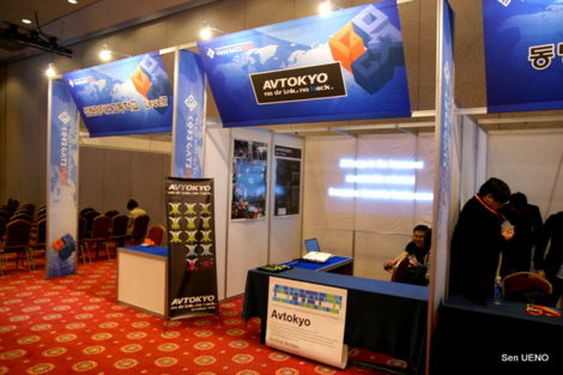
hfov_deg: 70.5
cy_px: 188
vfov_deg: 50.4
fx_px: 399
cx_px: 282
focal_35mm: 26
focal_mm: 17
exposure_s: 1/20
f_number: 3.5
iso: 400
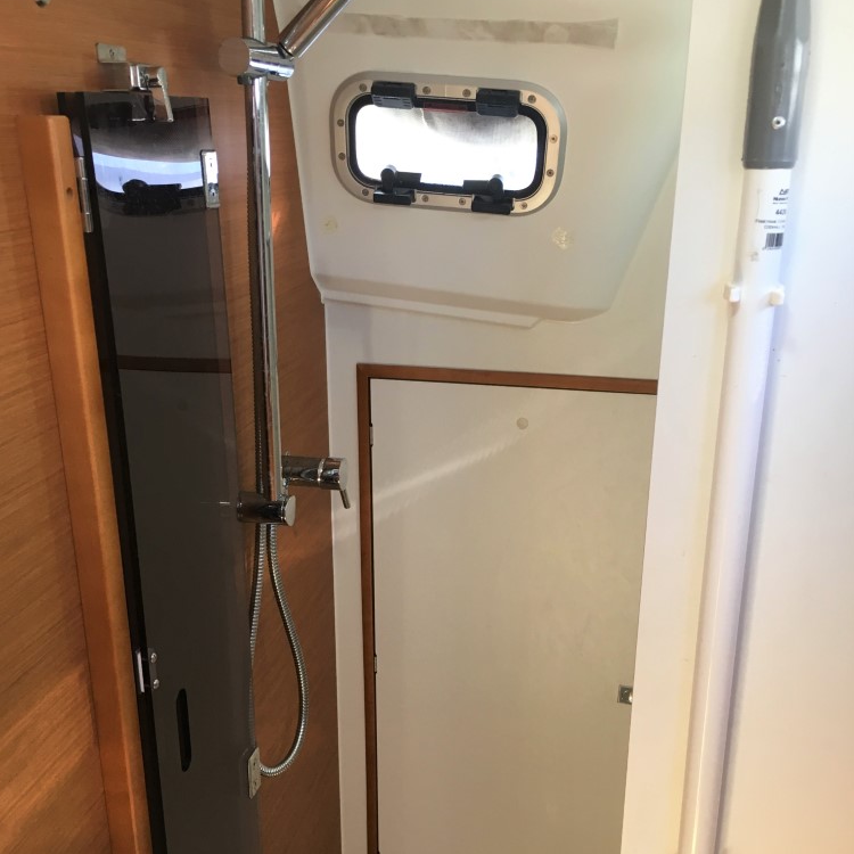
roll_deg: +1.1
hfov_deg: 47.2
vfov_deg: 47.1
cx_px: 419
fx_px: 977
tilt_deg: -18.9
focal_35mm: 35
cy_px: 482
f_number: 2.2
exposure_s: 1/33
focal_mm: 4.15
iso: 50
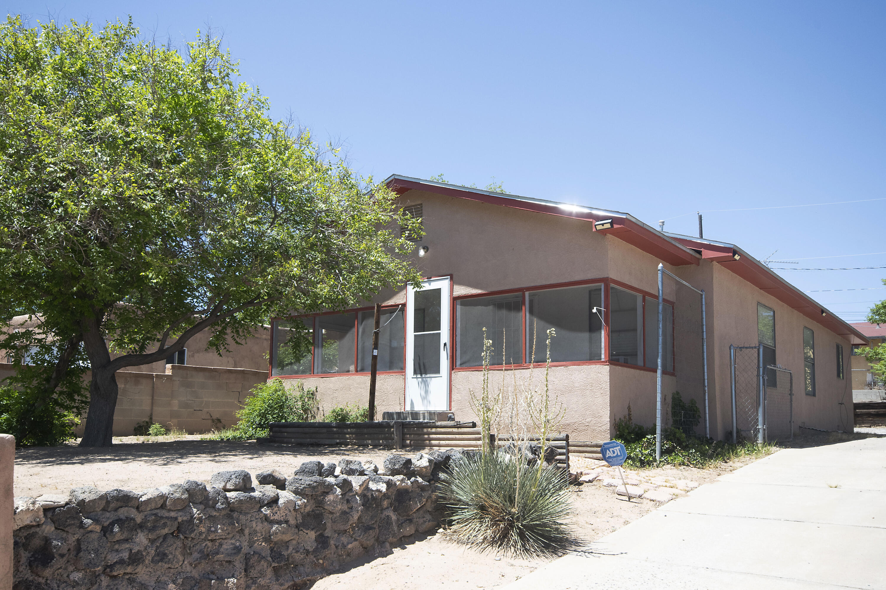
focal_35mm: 30
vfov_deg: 43.6
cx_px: 443
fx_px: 738
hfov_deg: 62.0
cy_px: 295
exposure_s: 1/320
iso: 400
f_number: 11
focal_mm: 20
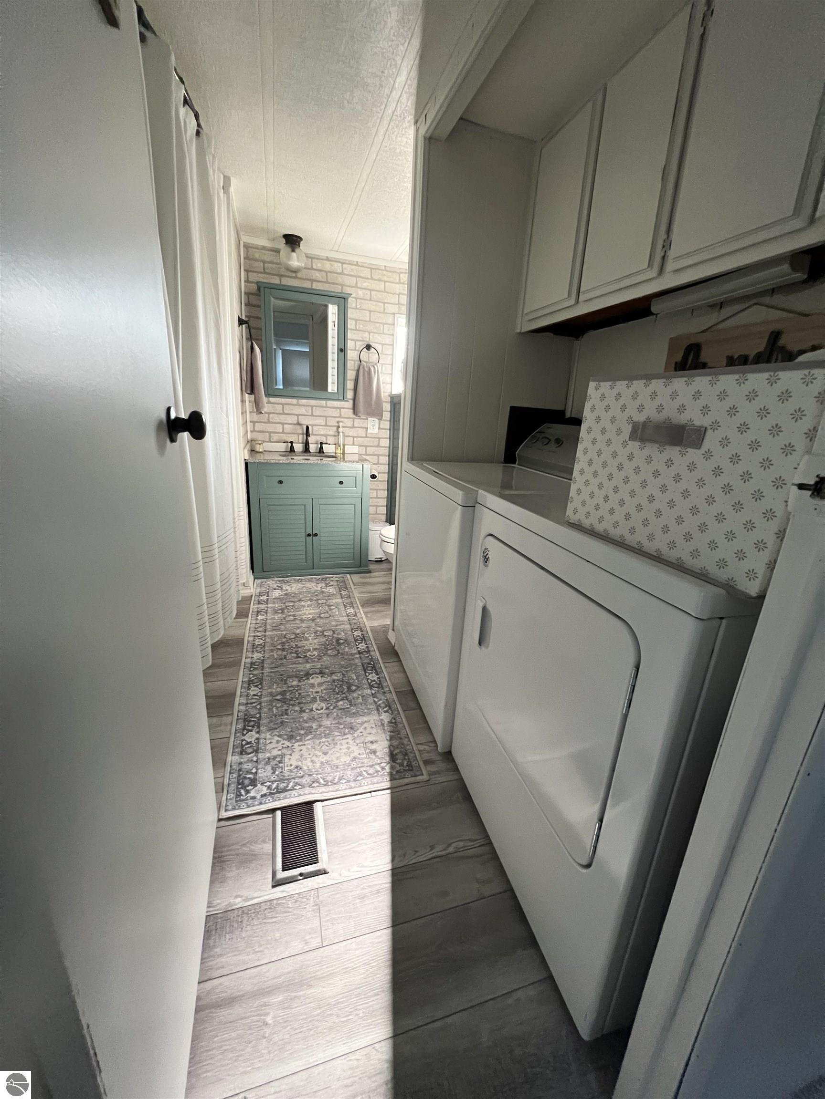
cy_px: 550
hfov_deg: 89.9
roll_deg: -2.7
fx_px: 413
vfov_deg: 106.2
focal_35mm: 13
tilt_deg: -17.3
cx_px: 412
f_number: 1.8
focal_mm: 1.57
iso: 800
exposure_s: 1/60
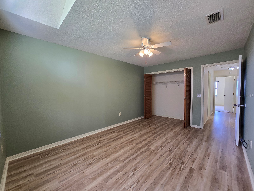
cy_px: 96
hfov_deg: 106.2
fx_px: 95
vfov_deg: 89.9
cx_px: 127
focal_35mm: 13
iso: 100
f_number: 2.2
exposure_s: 1/60
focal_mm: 2.2
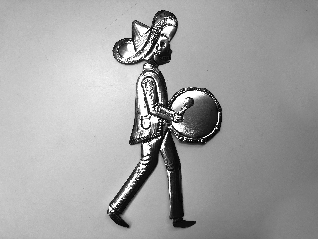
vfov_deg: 49.7
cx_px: 159
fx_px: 257
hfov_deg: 63.4
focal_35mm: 28
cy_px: 120
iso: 40
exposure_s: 1/25
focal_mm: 4
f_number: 1.8
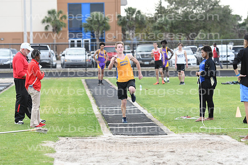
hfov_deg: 11.4
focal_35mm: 180
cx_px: 124
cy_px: 82
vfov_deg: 7.6
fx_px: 1240
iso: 1600
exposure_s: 1/2000
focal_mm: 120
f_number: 4
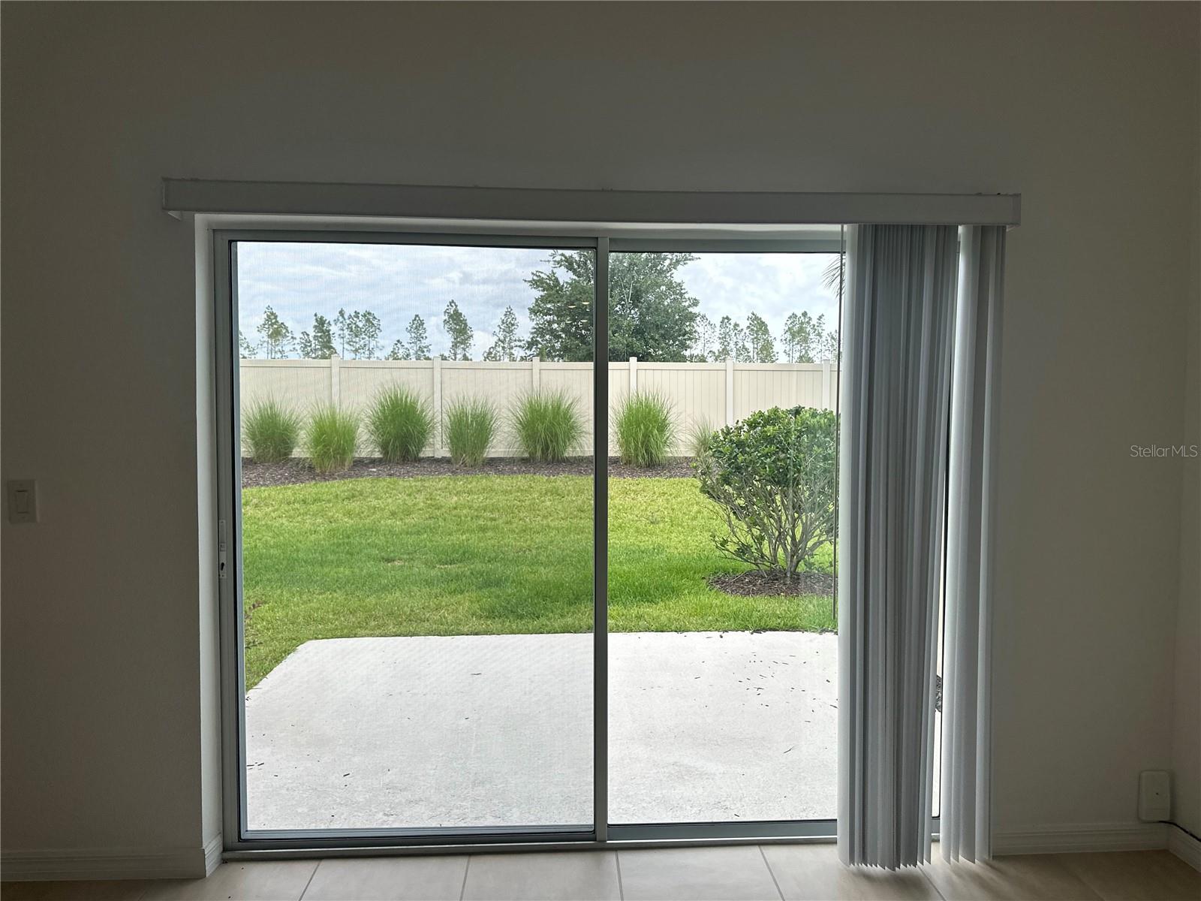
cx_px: 600
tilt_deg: -1.2
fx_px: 833
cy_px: 450
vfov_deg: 56.8
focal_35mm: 24
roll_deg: -0.8
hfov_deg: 71.6
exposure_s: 1/927
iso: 80
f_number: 1.78
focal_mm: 6.86
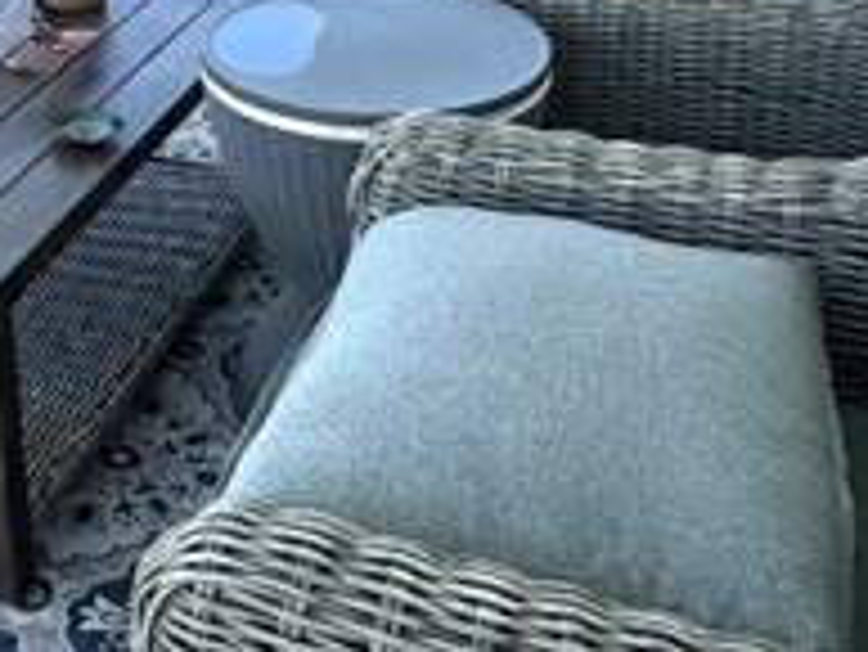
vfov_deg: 23.0
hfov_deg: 31.7
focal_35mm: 58
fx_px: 1455
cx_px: 99
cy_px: -148
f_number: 2.2
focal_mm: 2.22
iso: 40
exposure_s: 1/944
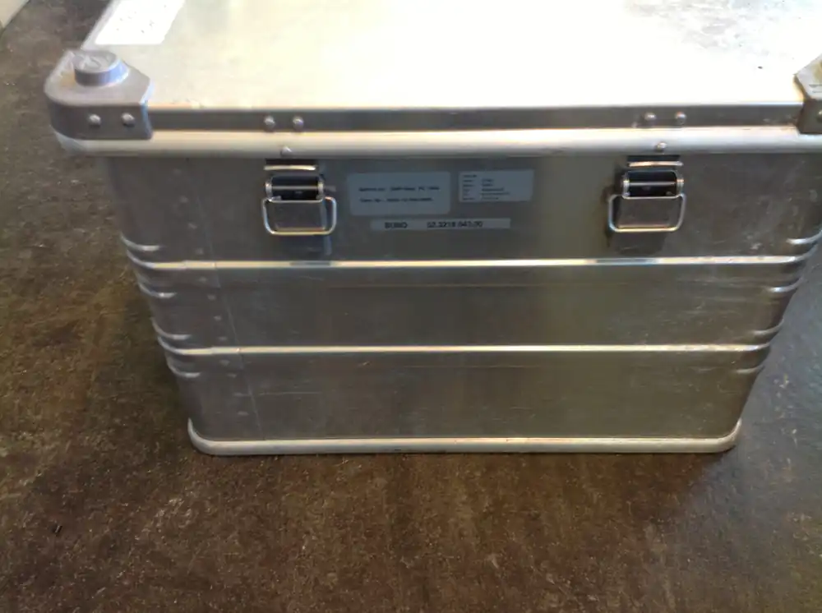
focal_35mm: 35
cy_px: 306
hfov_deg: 52.7
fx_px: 830
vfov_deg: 40.6
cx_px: 411
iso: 125
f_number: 2.4
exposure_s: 1/15
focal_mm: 4.28
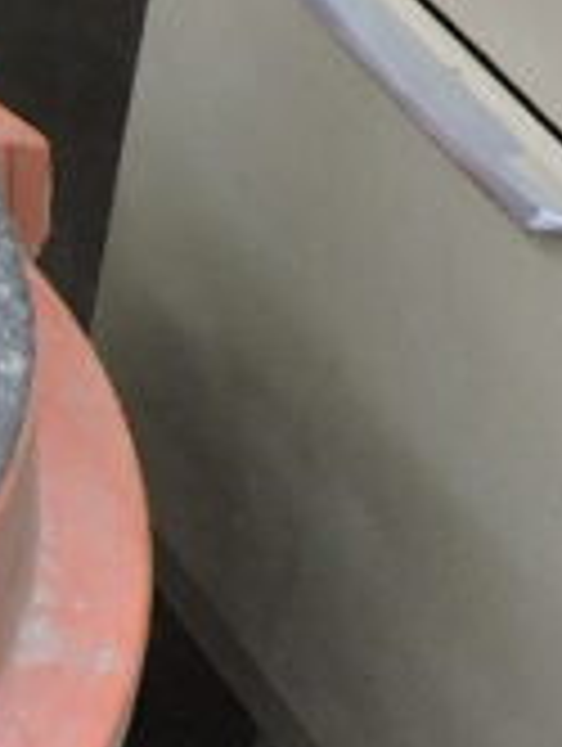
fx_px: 3196
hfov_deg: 9.4
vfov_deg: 13.3
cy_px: 315
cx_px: -571
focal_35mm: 148
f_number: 3
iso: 400
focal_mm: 4.3
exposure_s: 1/30
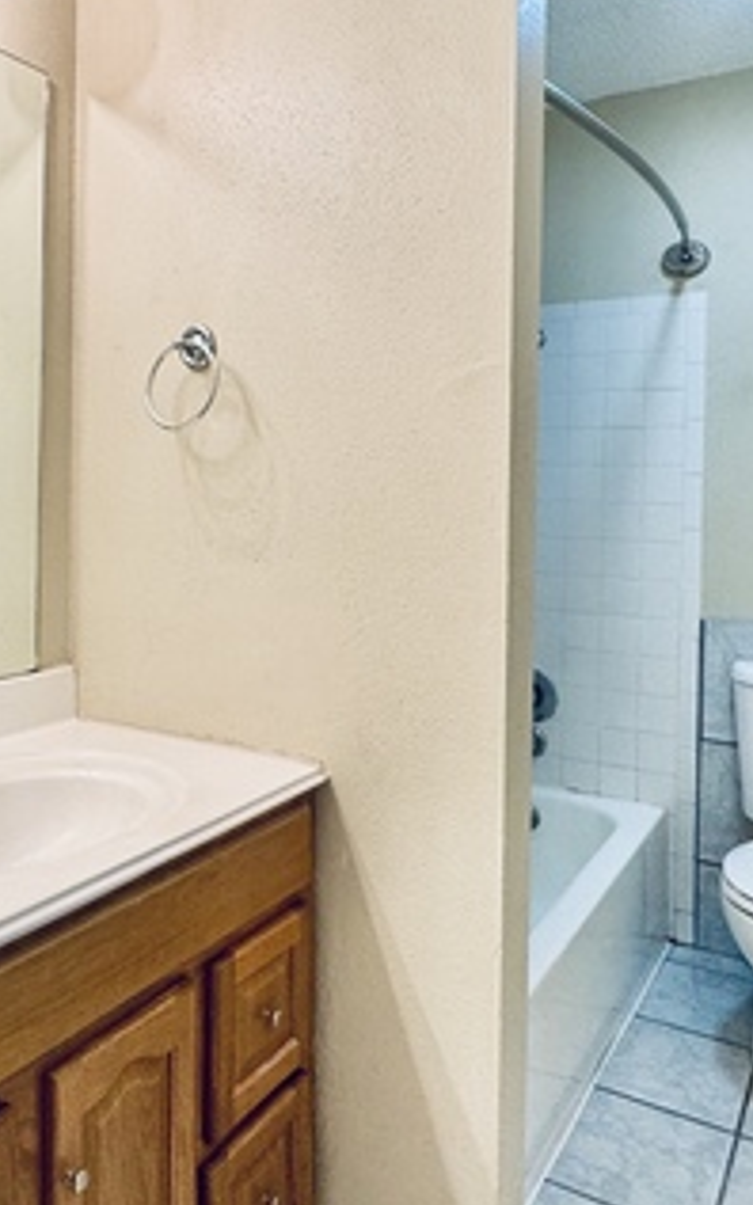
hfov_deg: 41.5
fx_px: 985
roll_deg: -0.8
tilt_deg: -0.9
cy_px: 498
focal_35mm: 30
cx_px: 274
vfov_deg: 62.5
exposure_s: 1/120
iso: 160
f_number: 2.2
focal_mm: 2.22
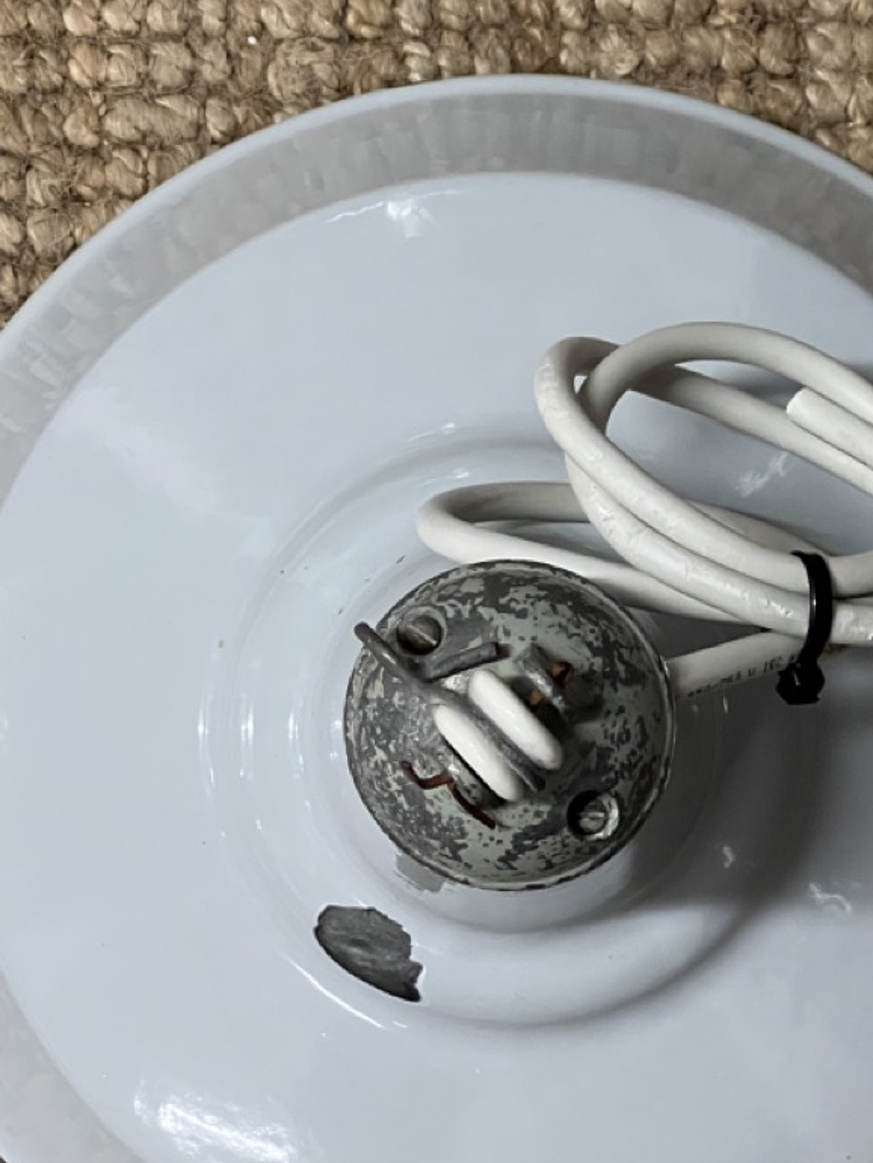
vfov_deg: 15.4
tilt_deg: -89.0
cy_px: 726
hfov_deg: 11.6
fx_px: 4302
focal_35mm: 128
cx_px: 532
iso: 640
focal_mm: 9
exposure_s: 1/50
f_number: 2.8
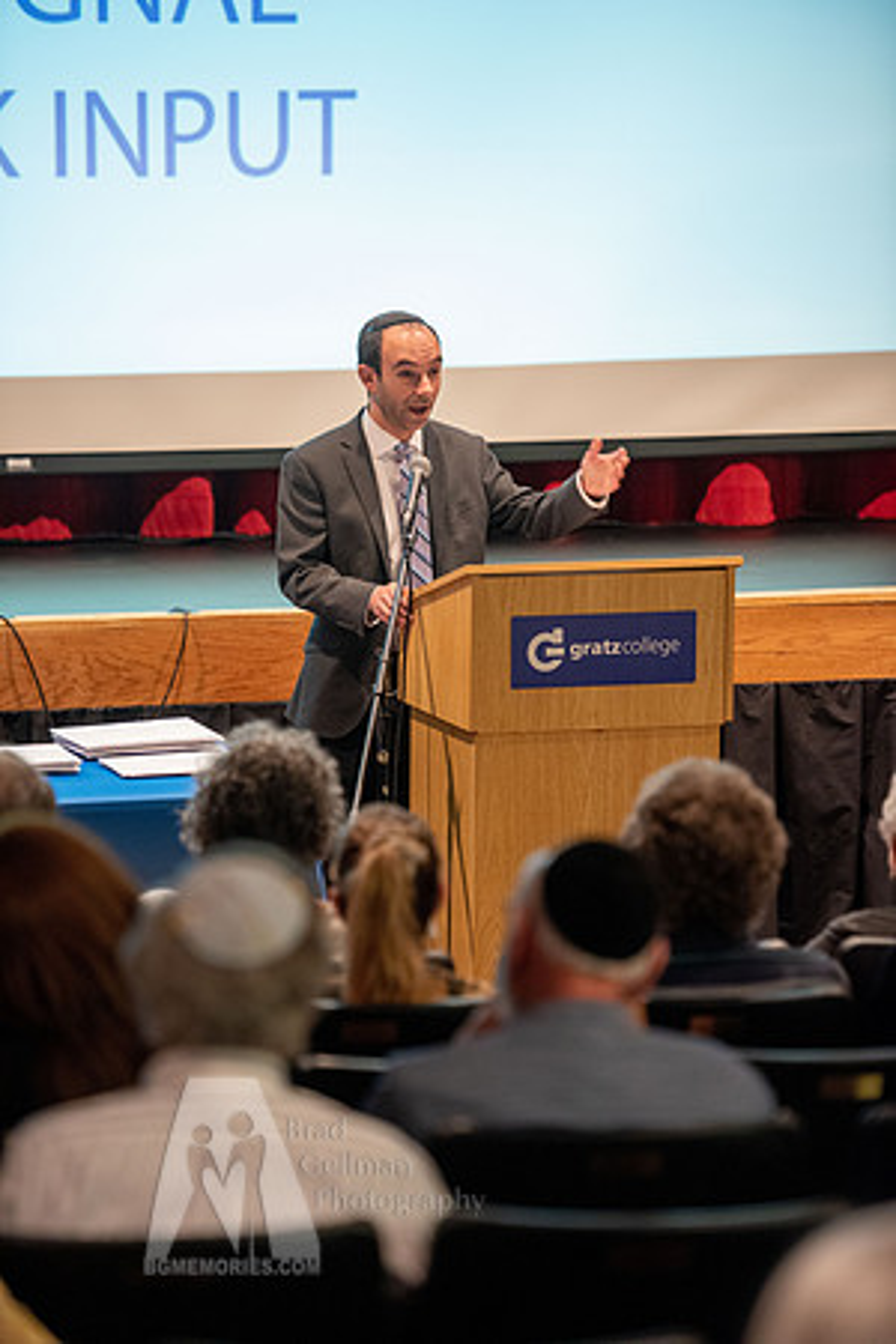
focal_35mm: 165
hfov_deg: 8.3
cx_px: 448
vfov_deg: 12.5
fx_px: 6160
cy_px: 672
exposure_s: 1/80
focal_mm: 165
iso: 2500
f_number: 2.8
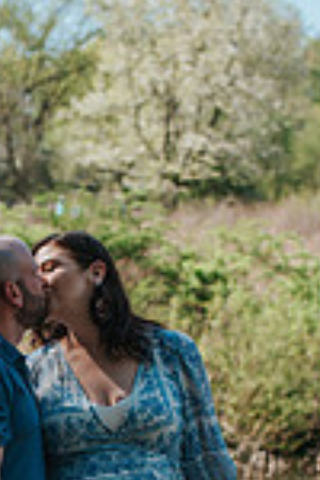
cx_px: 51
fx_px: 1400
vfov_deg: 18.9
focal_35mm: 105
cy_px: 490
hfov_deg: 13.0
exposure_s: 1/1000
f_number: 2.5
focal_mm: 35
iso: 100
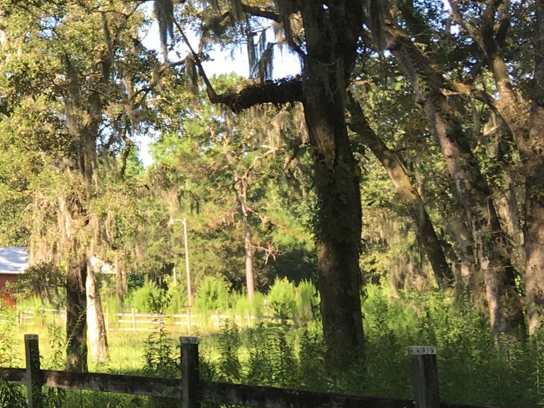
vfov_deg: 15.6
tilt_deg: +7.9
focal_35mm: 94
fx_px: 1477
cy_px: 93
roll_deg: -0.1
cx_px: -258
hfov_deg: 18.6
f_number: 2.2
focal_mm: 4.15
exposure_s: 1/273
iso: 25
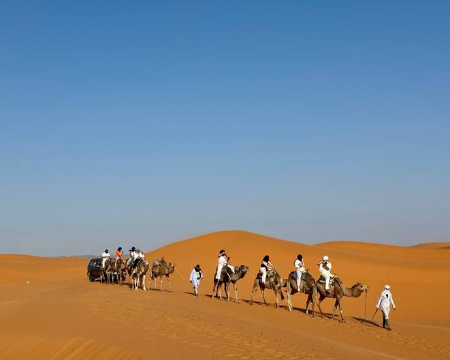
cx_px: 233
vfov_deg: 29.7
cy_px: 180
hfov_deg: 36.7
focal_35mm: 51
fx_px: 679
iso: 64
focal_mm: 6.86
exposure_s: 1/7092
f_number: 1.78
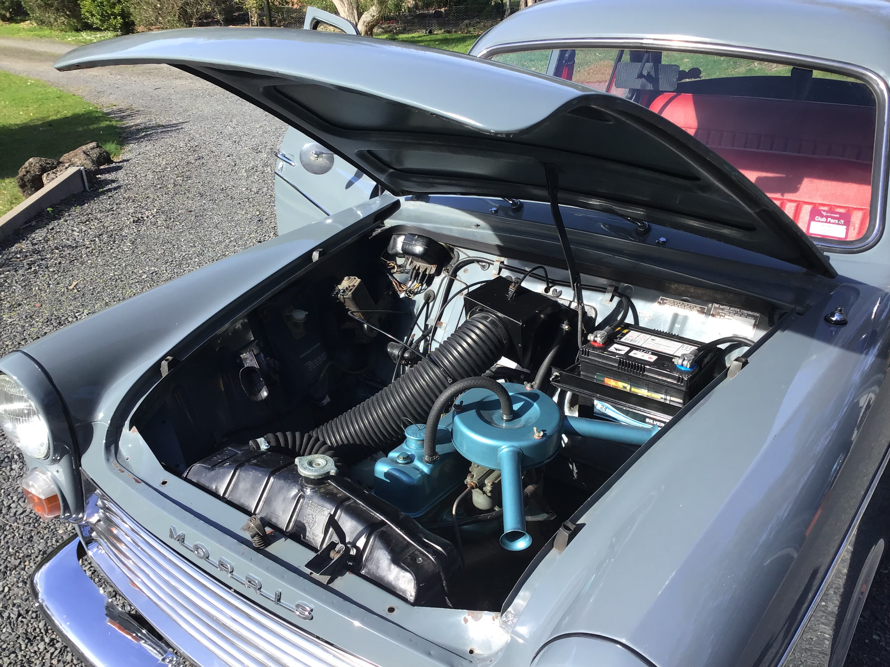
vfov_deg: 45.4
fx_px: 797
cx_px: 445
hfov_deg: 58.4
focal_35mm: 31
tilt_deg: -31.2
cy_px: 334
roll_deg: -1.5
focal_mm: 3.3
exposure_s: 1/413
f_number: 2.4
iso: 25
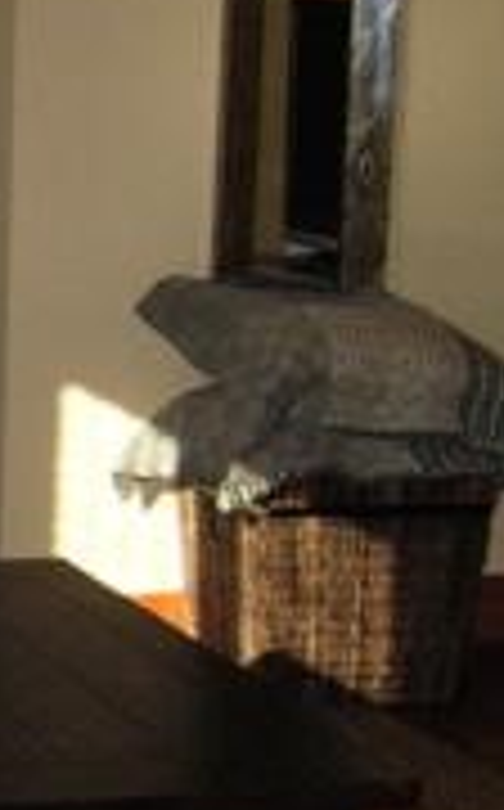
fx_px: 2998
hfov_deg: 9.3
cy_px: 508
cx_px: -310
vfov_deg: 15.4
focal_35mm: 136
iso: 200
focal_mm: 7.5
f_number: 2.7
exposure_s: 1/181
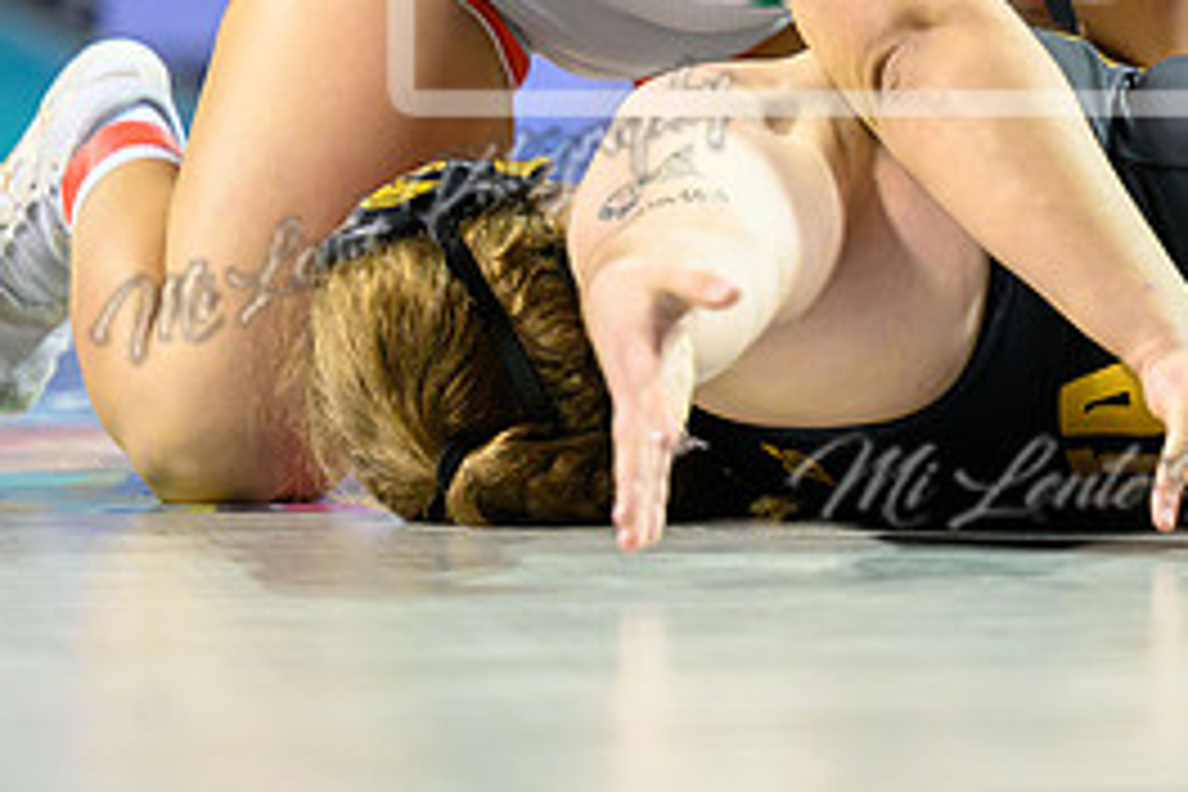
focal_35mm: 321
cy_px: 76
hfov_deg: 6.4
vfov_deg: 4.3
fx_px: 10592
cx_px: 1246
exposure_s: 1/800
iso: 3200
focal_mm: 135
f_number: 2.8
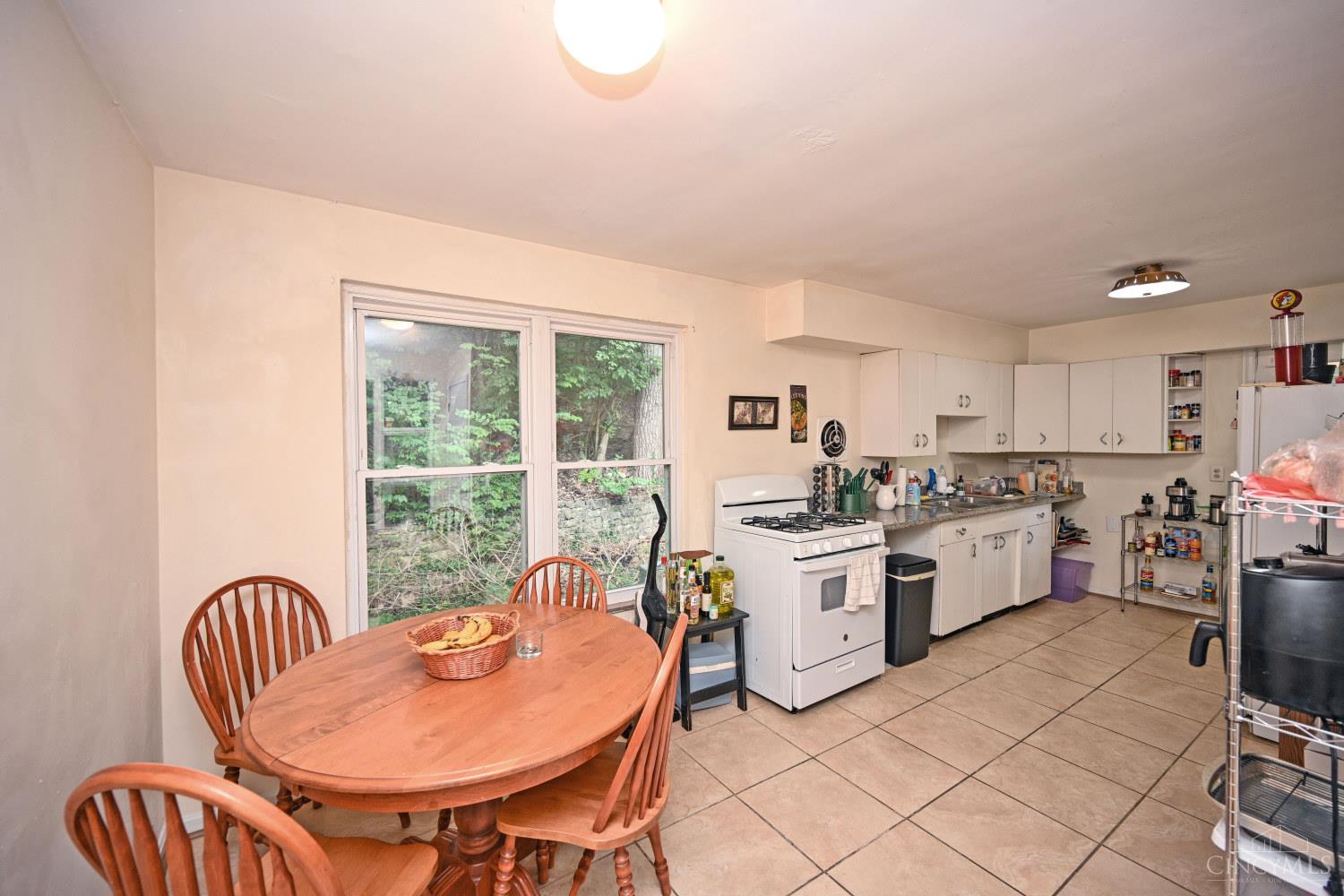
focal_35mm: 14
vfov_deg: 81.2
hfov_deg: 104.3
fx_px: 523
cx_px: 672
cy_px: 448
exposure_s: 1/60
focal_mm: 14
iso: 450
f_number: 4
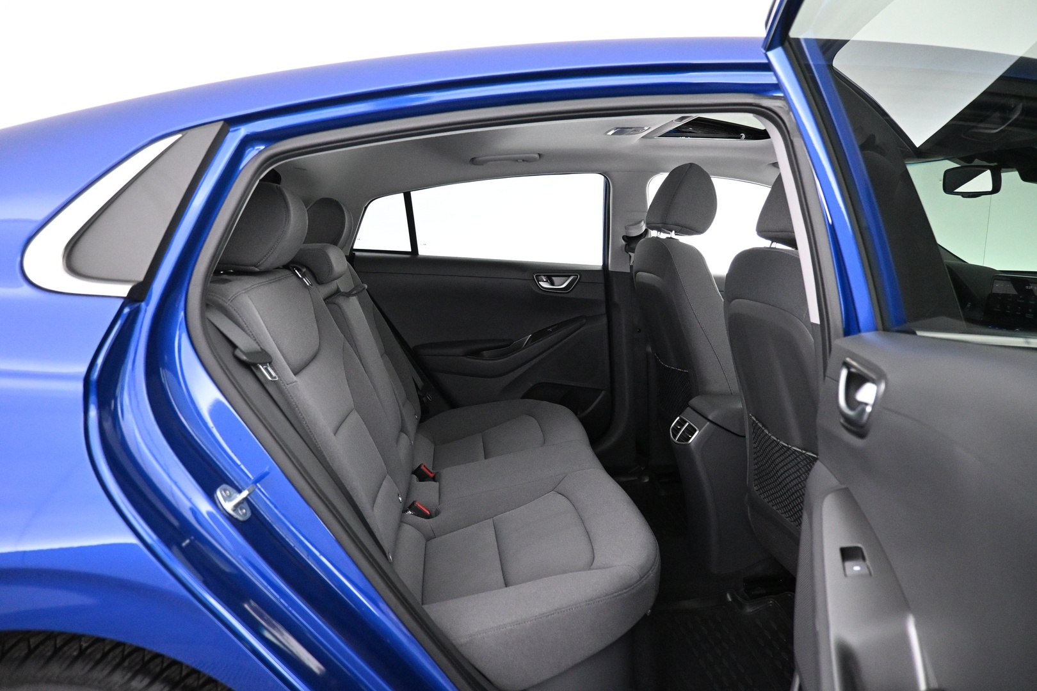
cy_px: 346
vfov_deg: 53.1
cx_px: 518
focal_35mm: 24
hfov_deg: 73.7
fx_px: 691
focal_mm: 16
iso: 4000
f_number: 3.5
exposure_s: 1/40
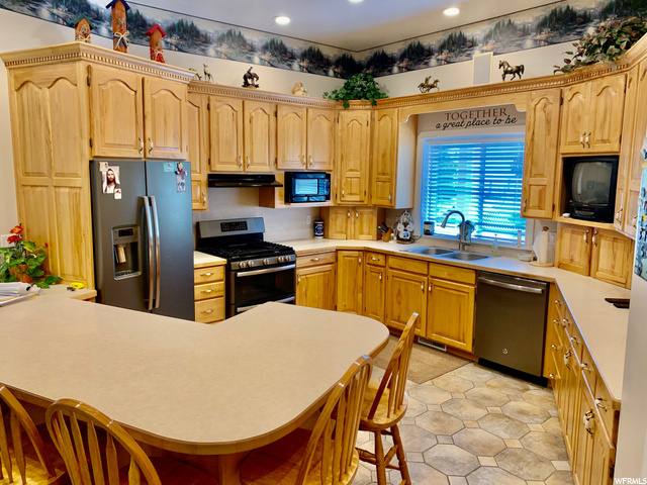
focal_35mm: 26
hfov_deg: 67.3
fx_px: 486
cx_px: 324
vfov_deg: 53.1
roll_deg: -1.2
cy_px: 242
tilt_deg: -8.1
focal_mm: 4.25
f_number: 1.8
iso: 64
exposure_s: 1/60
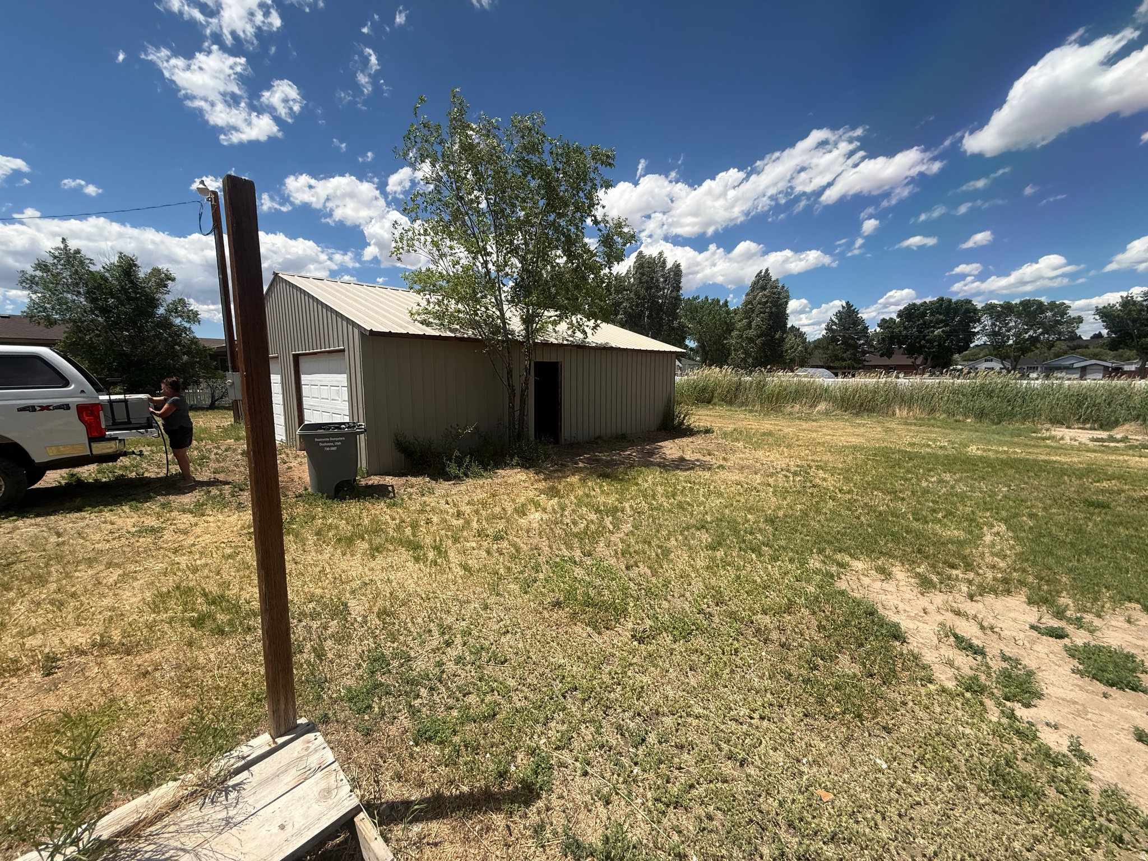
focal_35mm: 14
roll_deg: +1.5
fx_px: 464
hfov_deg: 102.1
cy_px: 430
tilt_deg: -6.1
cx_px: 574
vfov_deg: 85.7
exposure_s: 1/2320
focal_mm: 2.22
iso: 50
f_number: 2.2
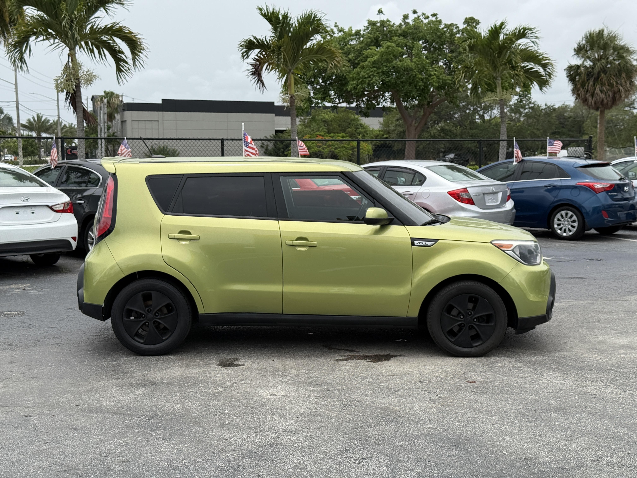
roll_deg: +0.4
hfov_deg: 39.7
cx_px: 318
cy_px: 239
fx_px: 883
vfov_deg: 30.3
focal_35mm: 48
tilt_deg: -4.6
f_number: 1.78
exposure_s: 1/4329
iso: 64
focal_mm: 6.76
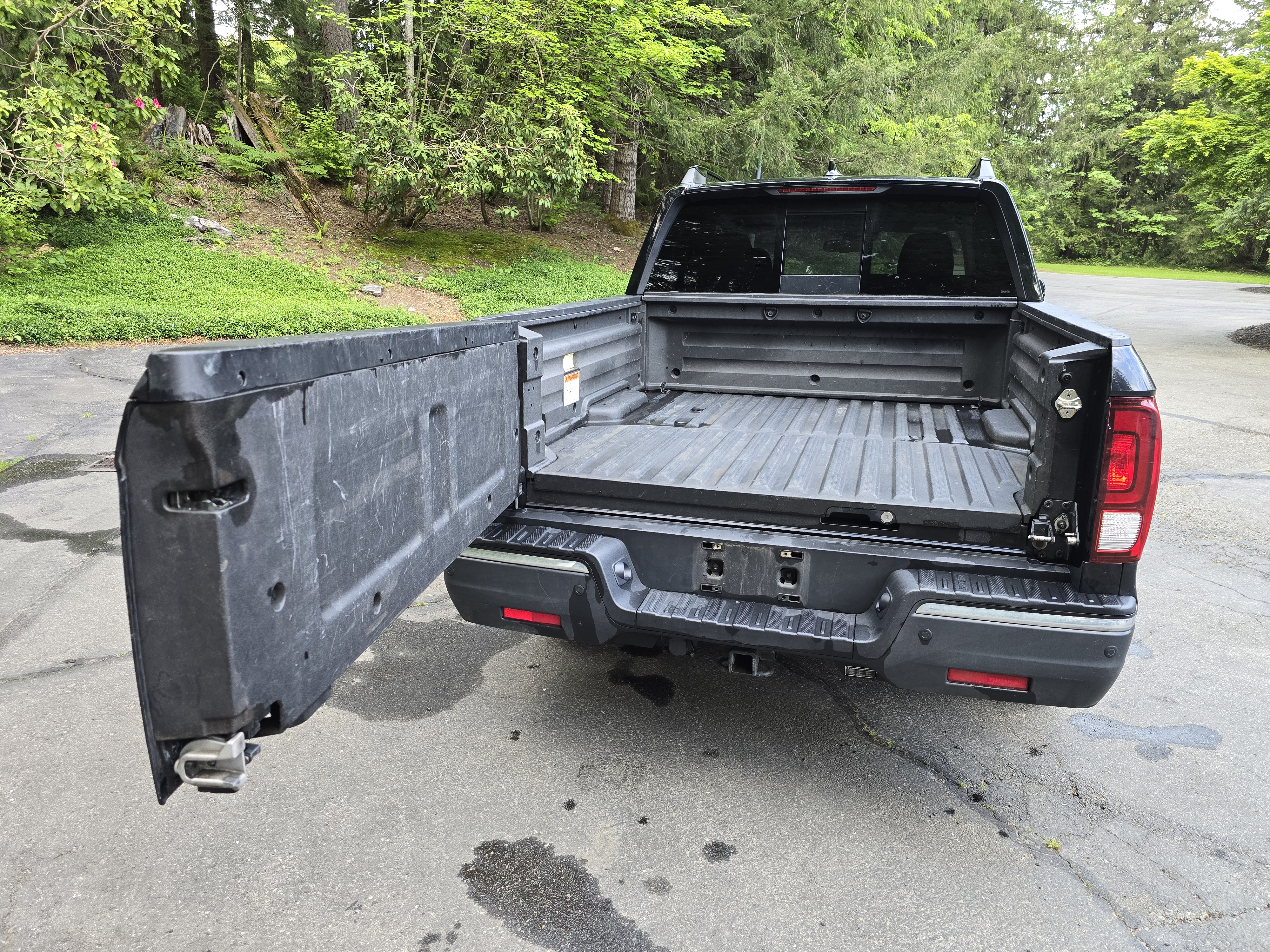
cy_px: 476
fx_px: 844
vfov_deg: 58.9
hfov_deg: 73.9
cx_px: 635
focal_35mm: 23
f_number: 1.7
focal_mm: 6.3
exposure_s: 1/120
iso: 200
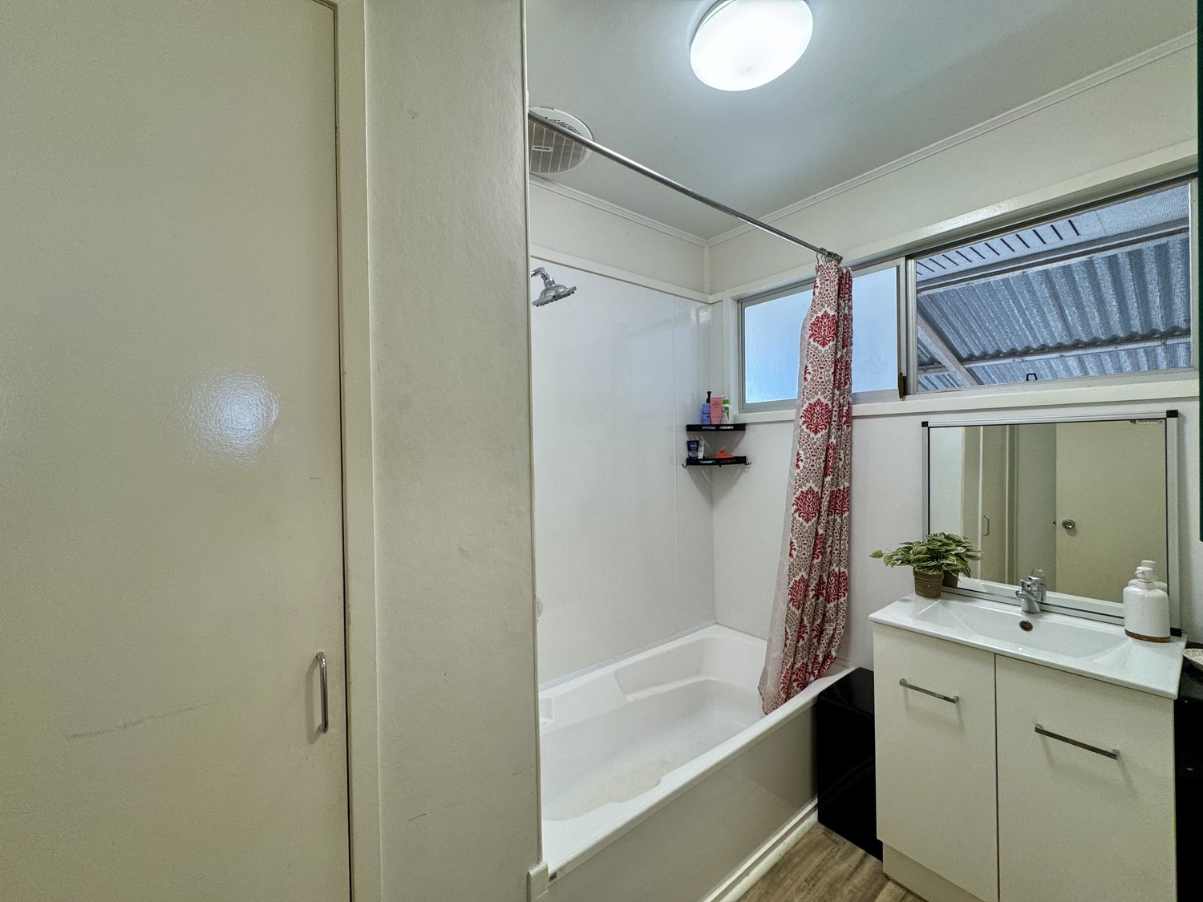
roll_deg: +1.8
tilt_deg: -0.4
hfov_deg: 102.1
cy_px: 451
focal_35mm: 14
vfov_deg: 85.7
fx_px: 487
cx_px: 602
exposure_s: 1/100
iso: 125
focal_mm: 2.22
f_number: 2.2
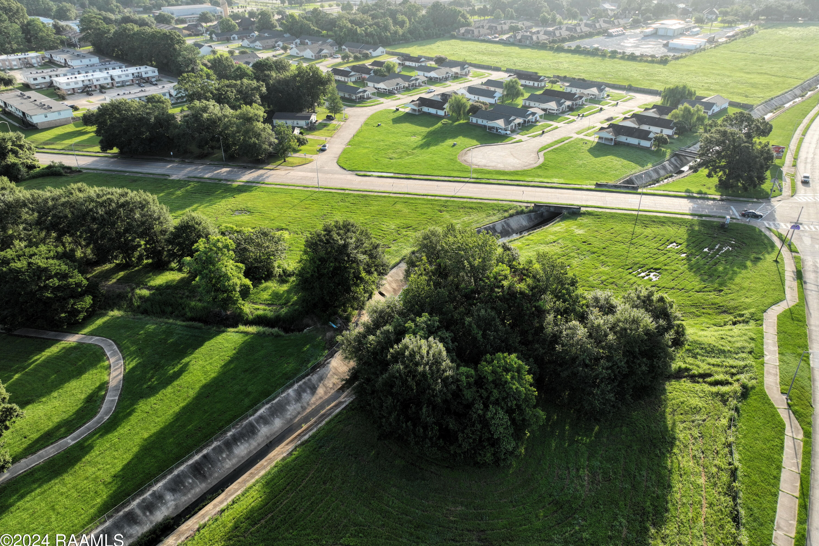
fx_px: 569
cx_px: 409
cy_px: 261
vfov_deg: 51.3
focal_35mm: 25
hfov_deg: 71.5
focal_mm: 12.29
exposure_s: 1/200
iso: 400
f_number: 2.8
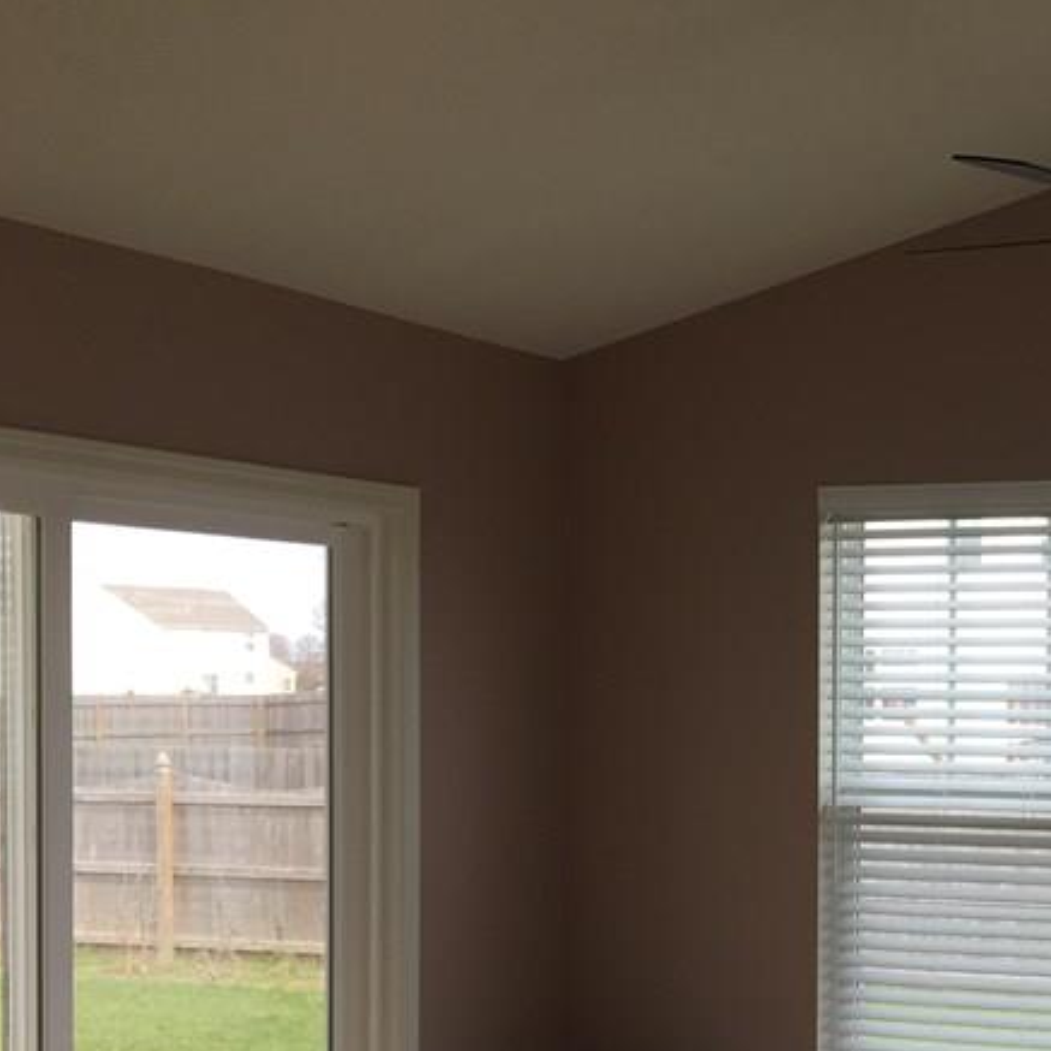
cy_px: 767
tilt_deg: -0.8
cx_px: 1174
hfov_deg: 26.3
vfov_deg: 28.3
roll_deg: -1.0
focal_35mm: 60
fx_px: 2061
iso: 25
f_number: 2.2
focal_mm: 4.15
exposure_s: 1/159
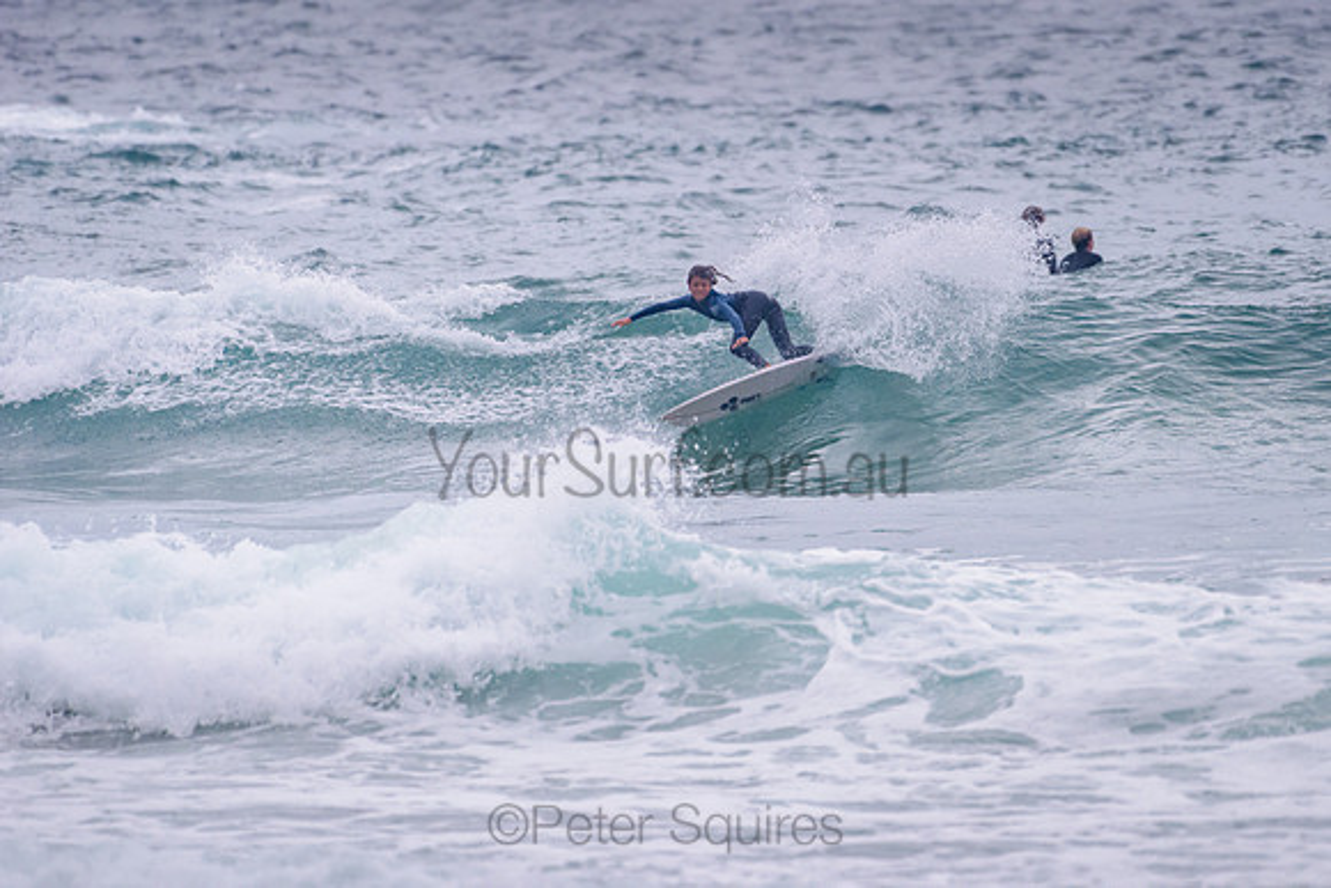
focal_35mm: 613
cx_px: 816
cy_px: 344
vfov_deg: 2.2
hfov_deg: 3.4
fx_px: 22665
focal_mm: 500
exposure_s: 1/2000
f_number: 5.6
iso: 1000
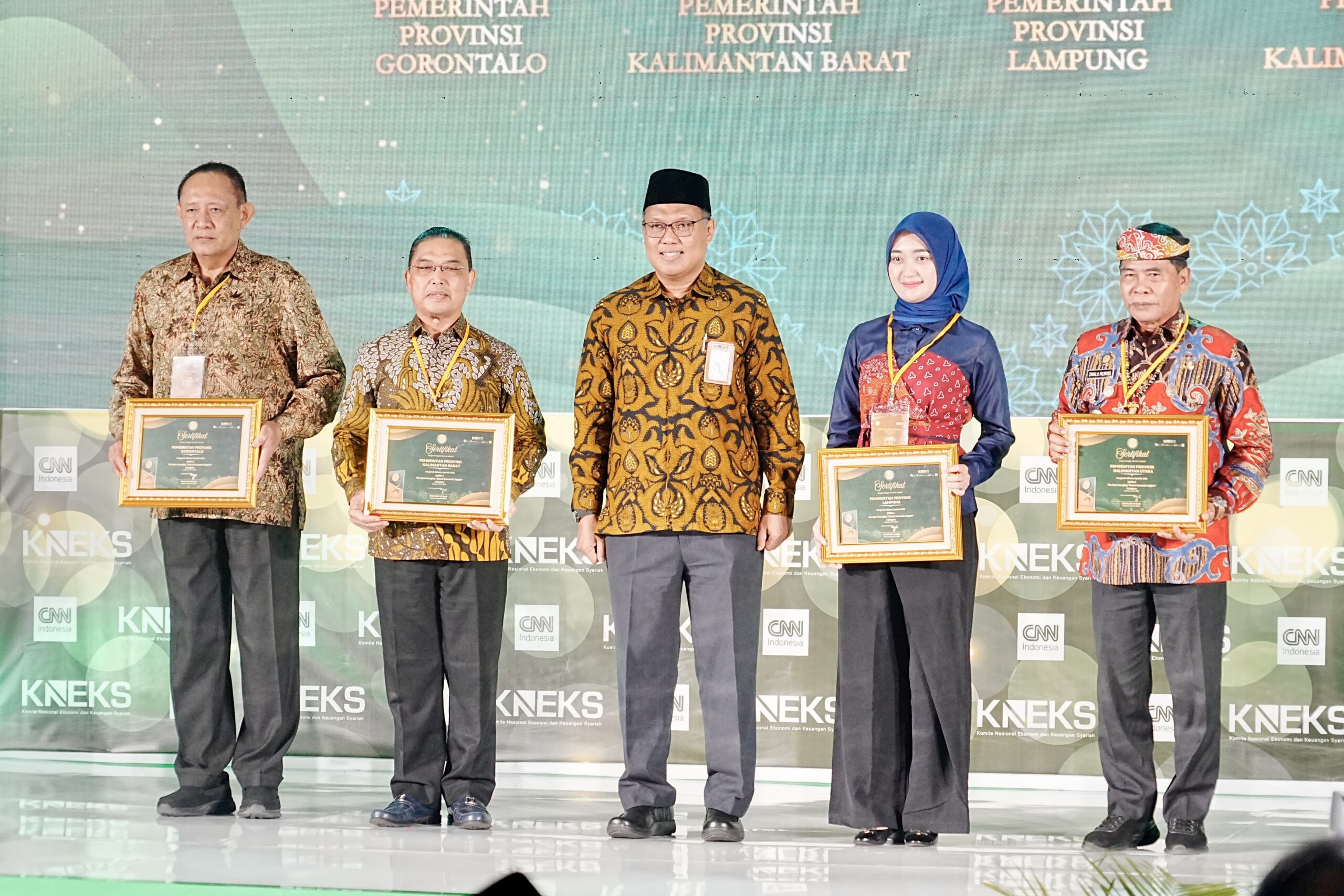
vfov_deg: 11.1
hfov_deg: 16.5
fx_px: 4629
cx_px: 672
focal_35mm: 124
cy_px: 448
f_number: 6.3
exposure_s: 1/160
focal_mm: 124
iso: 5000
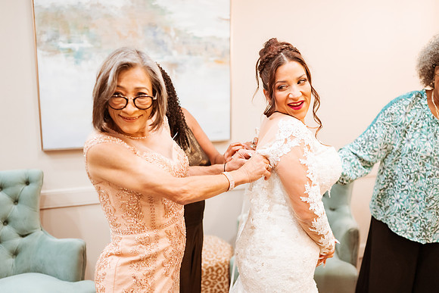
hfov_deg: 54.4
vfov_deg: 37.9
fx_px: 427
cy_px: 146
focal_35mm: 35
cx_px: 220
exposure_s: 1/400
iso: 1250
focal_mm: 35
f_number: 1.8
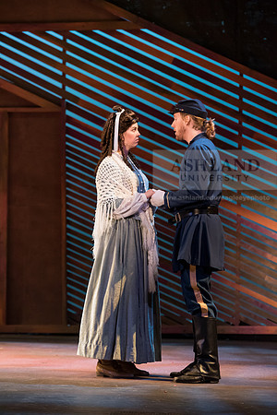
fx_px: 1500
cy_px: 208
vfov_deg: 15.8
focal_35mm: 130
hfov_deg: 10.5
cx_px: 138
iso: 5000
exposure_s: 1/320
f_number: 4
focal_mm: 130
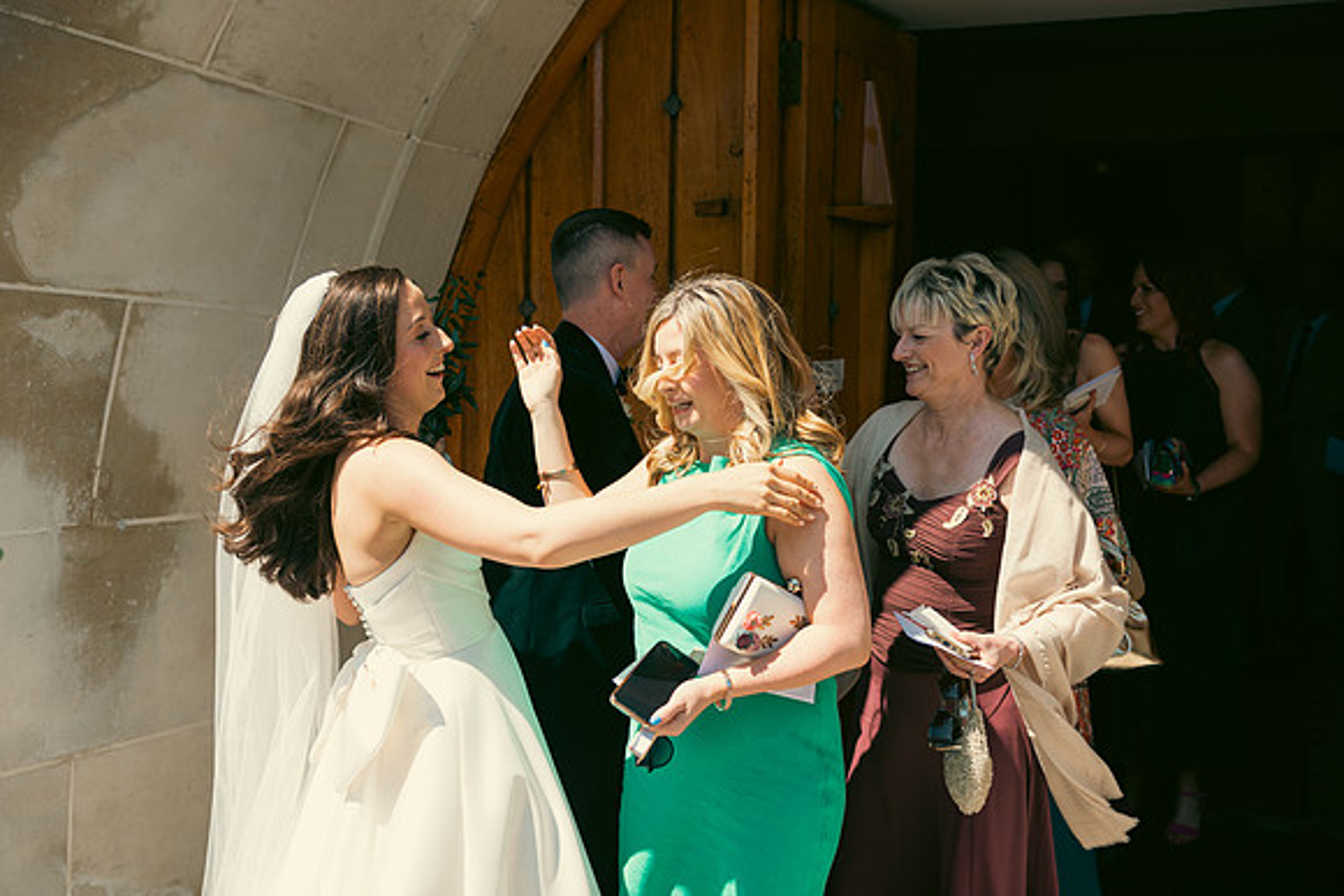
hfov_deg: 48.4
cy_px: 448
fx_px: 1494
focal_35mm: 40
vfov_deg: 33.4
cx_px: 672
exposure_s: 1/800
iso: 100
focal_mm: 40
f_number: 3.5
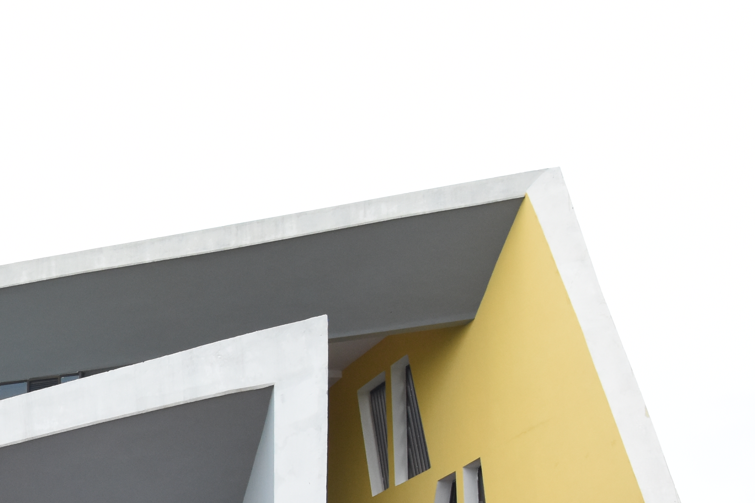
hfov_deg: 22.2
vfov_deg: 15.1
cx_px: -22
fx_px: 1845
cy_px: 556
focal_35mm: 88
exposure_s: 1/160
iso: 800
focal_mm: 24
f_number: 7.1
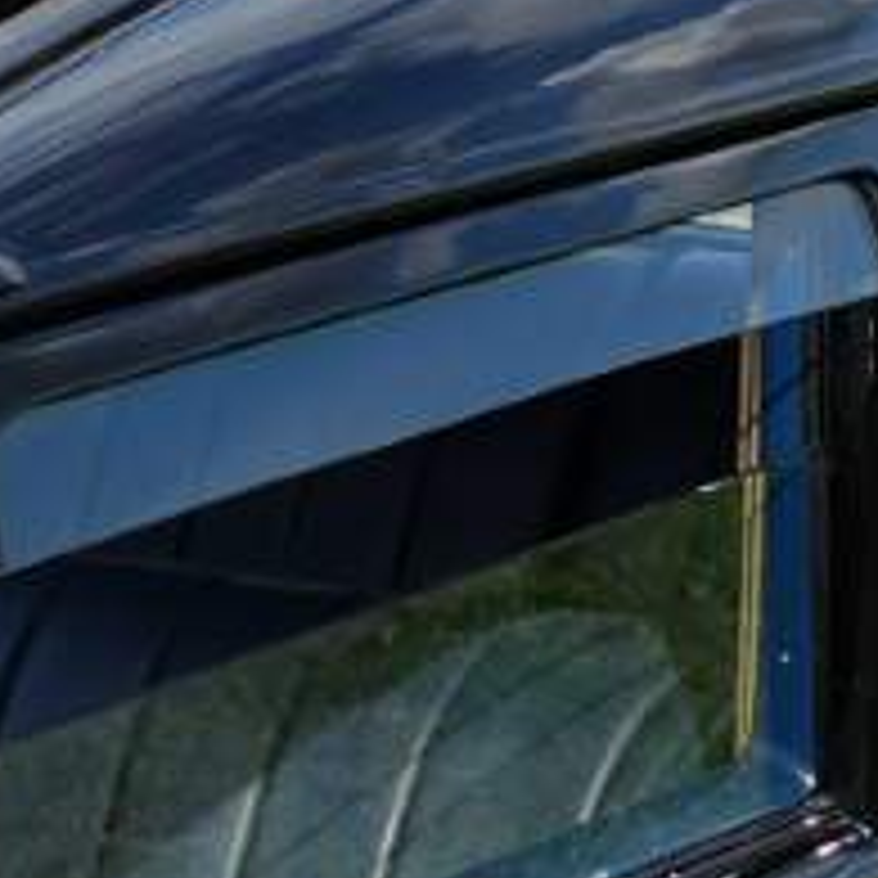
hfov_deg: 9.4
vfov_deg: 9.6
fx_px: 5194
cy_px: 158
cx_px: -473
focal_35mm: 181
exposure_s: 1/640
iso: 125
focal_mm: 13.16
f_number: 4
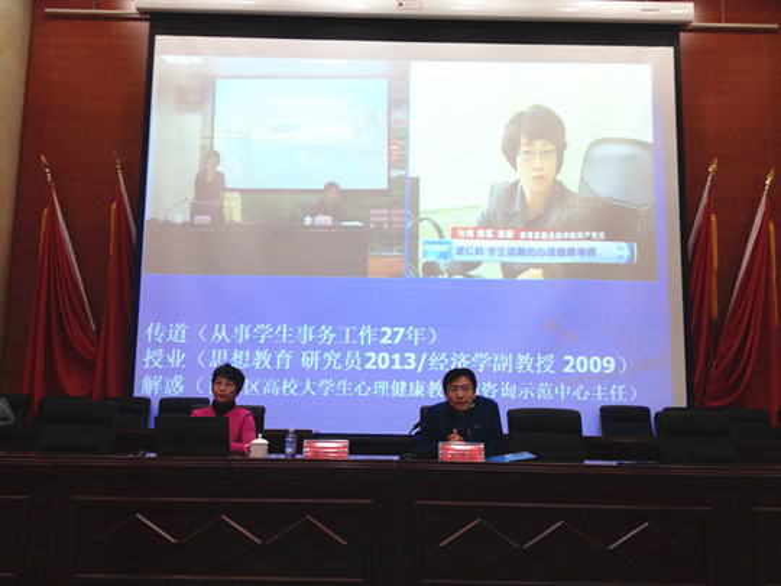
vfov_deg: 40.7
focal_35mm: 35
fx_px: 790
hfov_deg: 52.6
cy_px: 293
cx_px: 390
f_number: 2.4
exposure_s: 1/20
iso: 100
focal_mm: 4.28
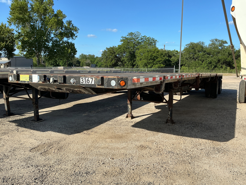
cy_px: 92
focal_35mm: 29
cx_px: 123
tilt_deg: -2.8
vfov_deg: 48.2
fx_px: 206
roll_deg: +3.8
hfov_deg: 61.7
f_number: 1.8
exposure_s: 1/1250
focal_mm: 3
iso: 25
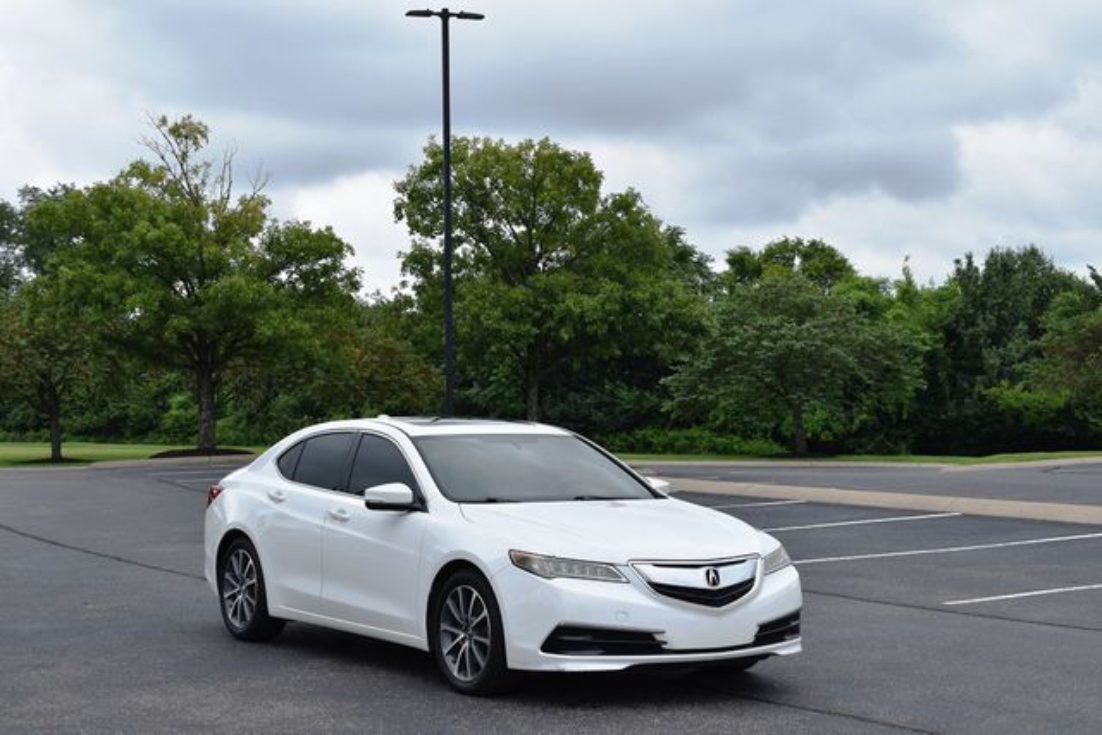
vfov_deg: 22.6
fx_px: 1837
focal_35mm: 60
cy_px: 368
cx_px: 551
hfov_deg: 33.4
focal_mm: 40
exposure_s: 1/250
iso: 125
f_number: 8
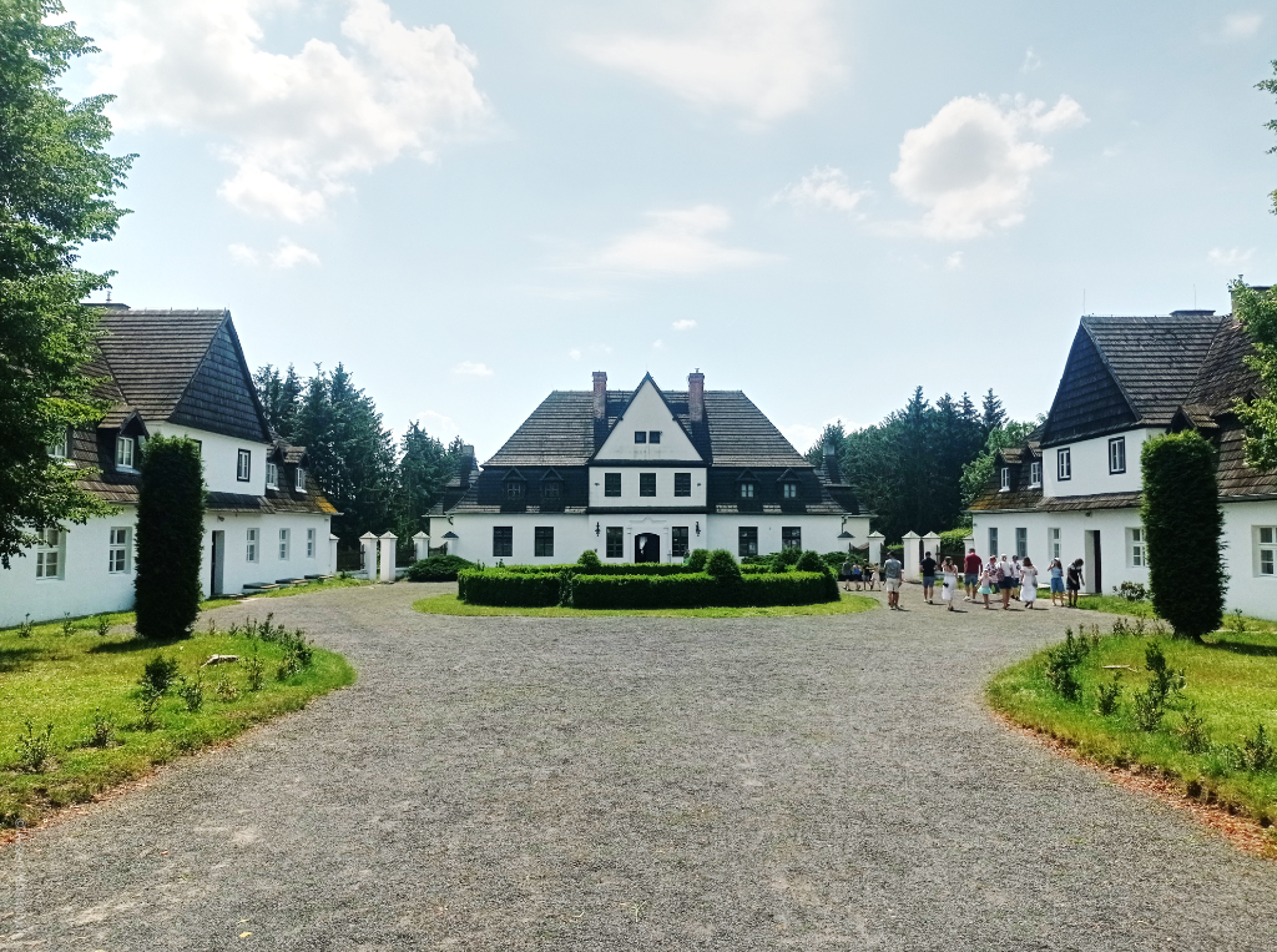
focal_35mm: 28
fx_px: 1031
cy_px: 476
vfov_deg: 49.6
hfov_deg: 63.6
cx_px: 638
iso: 103
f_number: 1.8
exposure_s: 1/7353
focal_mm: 4.7
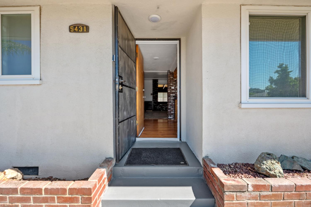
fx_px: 121
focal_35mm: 14
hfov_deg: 104.3
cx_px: 156
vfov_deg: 81.1
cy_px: 104
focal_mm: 14
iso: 250
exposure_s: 1/60
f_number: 9
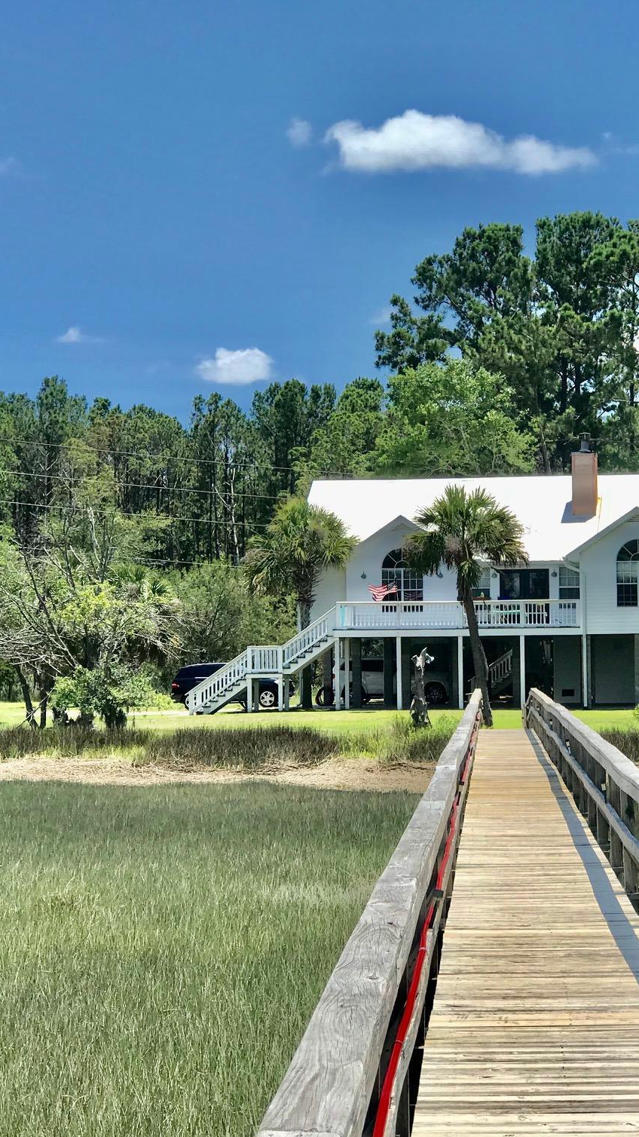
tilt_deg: +2.0
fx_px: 2501
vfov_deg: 25.6
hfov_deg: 14.5
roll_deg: -0.1
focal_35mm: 83
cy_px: 569
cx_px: 492
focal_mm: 6.6
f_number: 2.8
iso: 20
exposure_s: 1/894
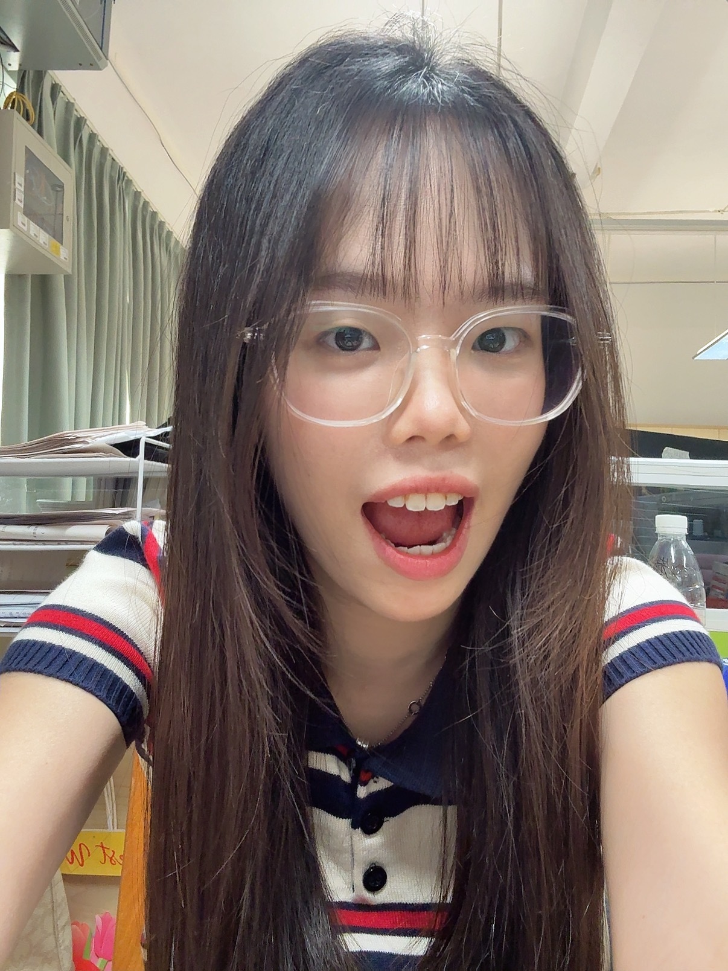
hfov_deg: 46.8
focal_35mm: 30
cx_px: 364
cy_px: 486
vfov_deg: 60.0
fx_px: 841
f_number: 1.9
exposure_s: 1/33
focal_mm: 2.69
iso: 320
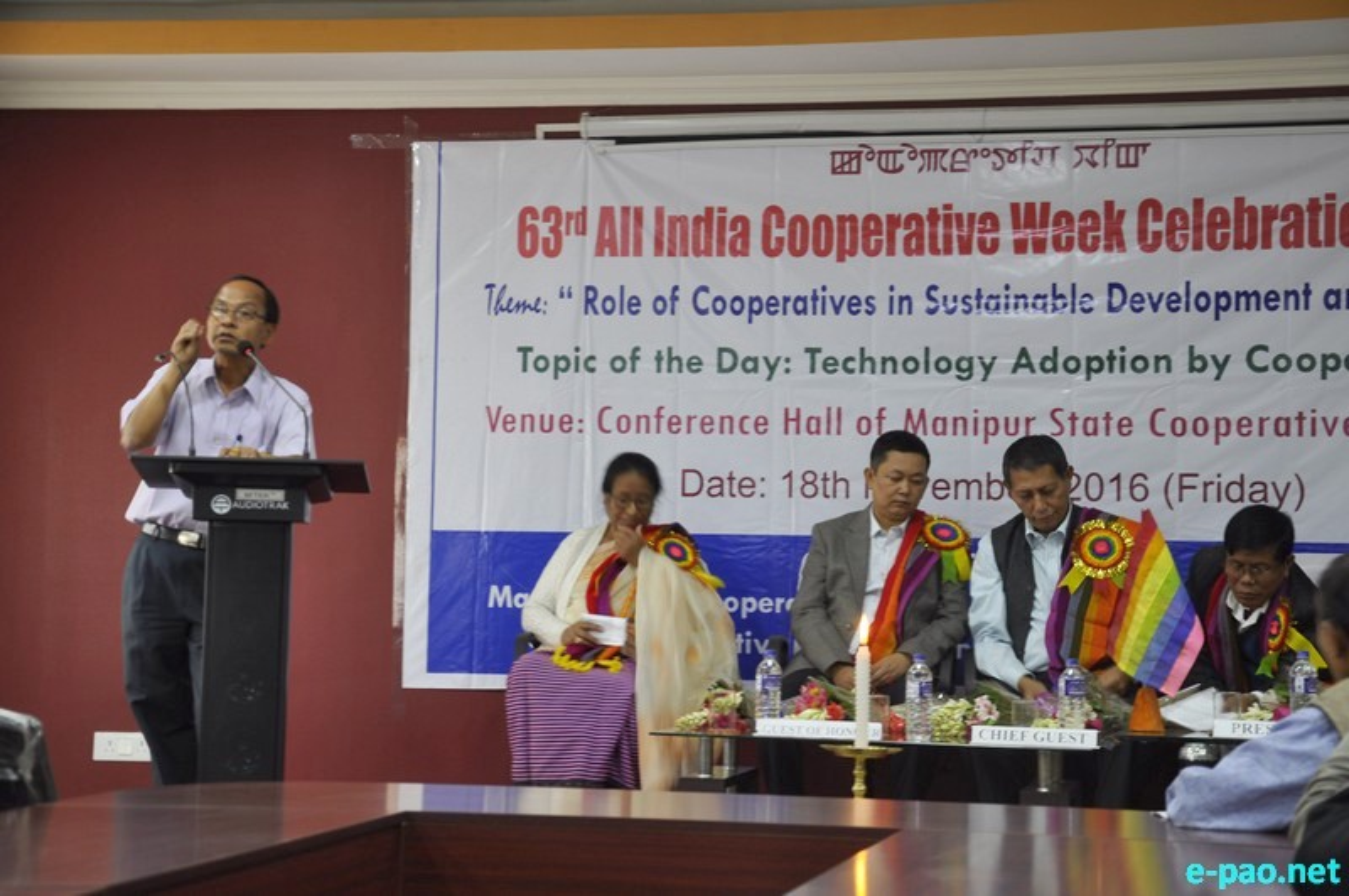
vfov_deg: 17.4
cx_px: 674
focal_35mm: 78
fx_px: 2919
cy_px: 448
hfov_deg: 26.0
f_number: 5
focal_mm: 52
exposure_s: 1/6
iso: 200
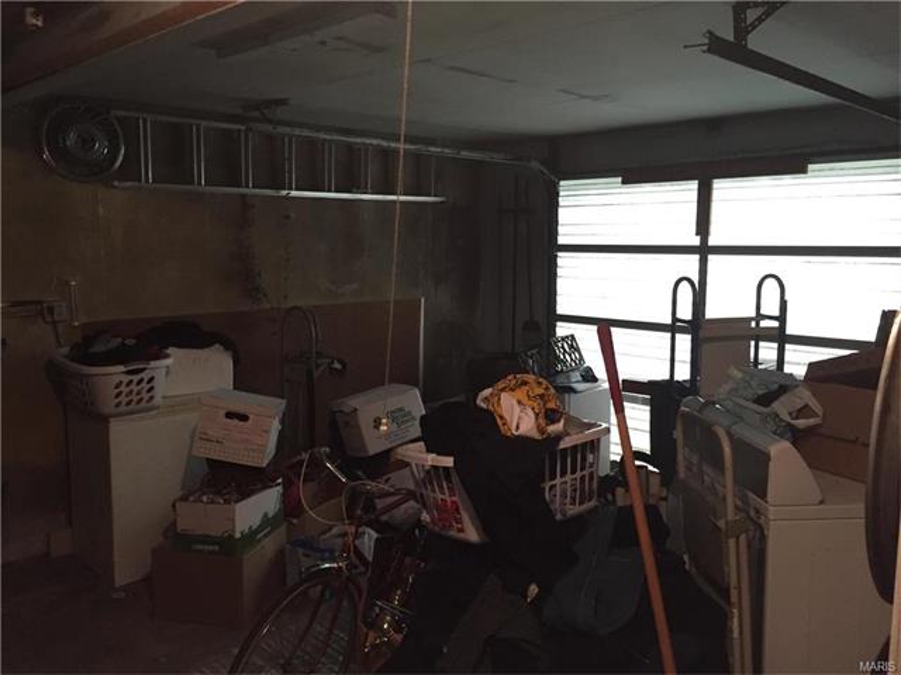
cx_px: 450
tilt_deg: -6.8
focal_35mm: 29
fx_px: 755
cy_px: 338
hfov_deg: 61.7
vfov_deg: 48.2
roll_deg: +0.5
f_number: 2.2
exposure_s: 1/24
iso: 250
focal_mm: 4.15
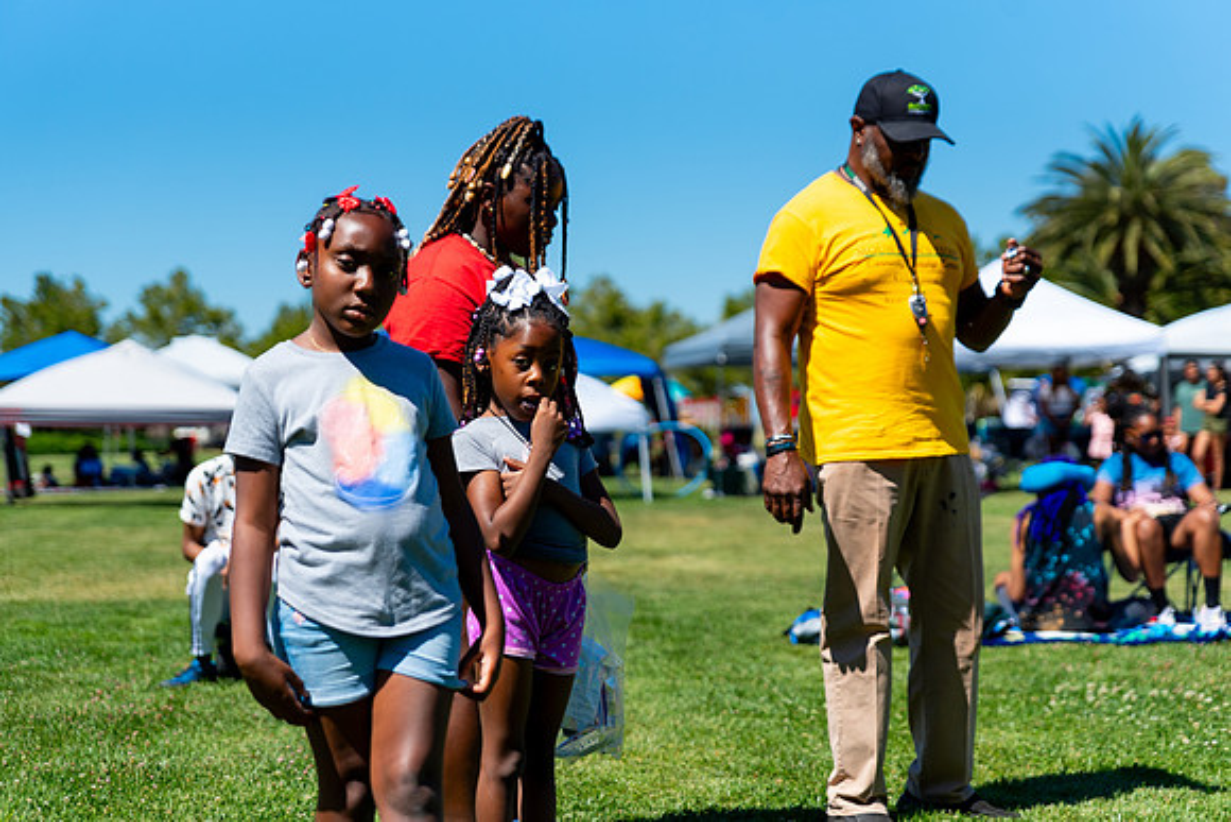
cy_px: 411
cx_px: 616
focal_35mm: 70
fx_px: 2394
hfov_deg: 28.8
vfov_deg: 19.5
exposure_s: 1/4000
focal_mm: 70
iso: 160
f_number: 2.8
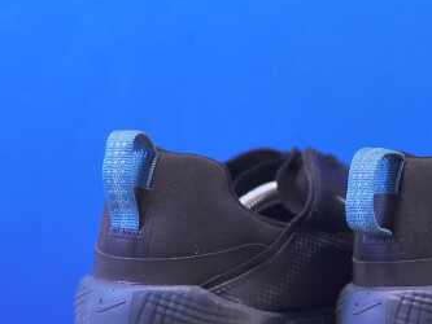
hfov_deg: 11.3
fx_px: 2160
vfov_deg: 8.6
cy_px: 151
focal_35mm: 173
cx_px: 436
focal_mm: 50
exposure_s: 1/320
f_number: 2.2
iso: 250
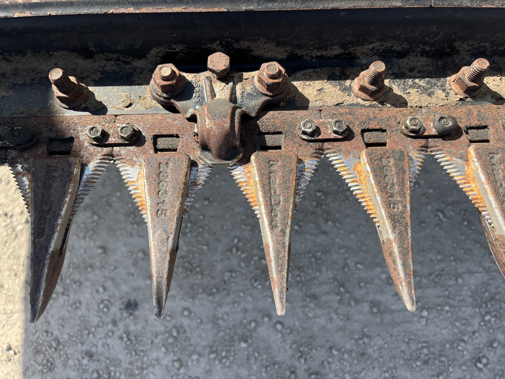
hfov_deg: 67.3
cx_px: 252
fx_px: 379
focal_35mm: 26
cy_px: 190
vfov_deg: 53.1
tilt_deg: -82.5
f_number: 1.6
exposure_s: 1/1106
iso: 50
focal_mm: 5.1
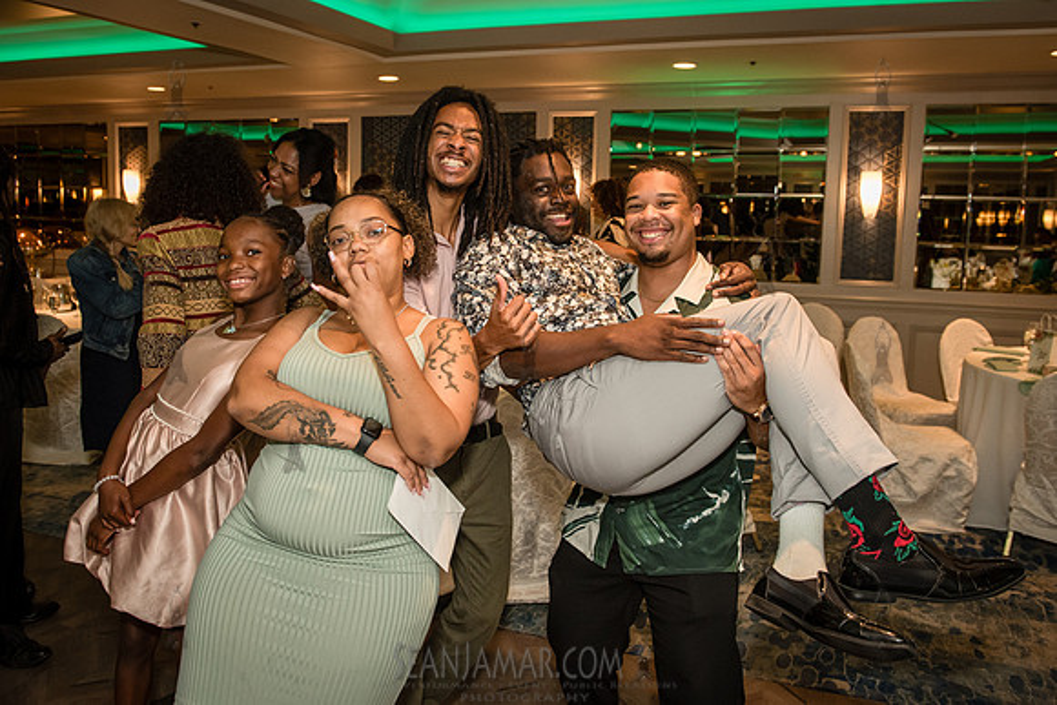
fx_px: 941
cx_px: 486
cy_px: 320
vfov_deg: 41.1
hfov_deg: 58.6
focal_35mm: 32
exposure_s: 1/160
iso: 1600
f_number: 3.5
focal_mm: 27
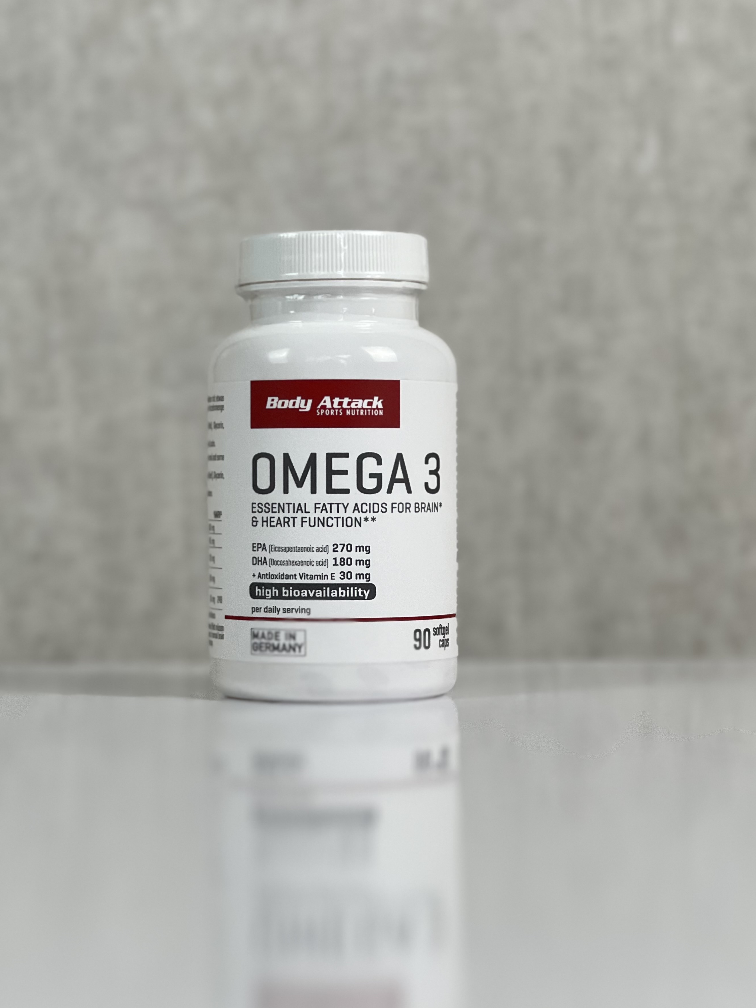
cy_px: 486
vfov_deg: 22.3
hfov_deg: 16.8
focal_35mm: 88
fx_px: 2563
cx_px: 339
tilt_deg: +0.4
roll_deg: +0.2
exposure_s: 1/100
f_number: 2.8
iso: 80
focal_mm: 9
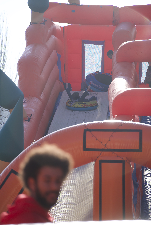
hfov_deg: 6.8
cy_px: 112
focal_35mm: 201
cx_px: 76
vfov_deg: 10.2
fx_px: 1263
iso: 100
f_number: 5.6
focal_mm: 201
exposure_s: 1/320
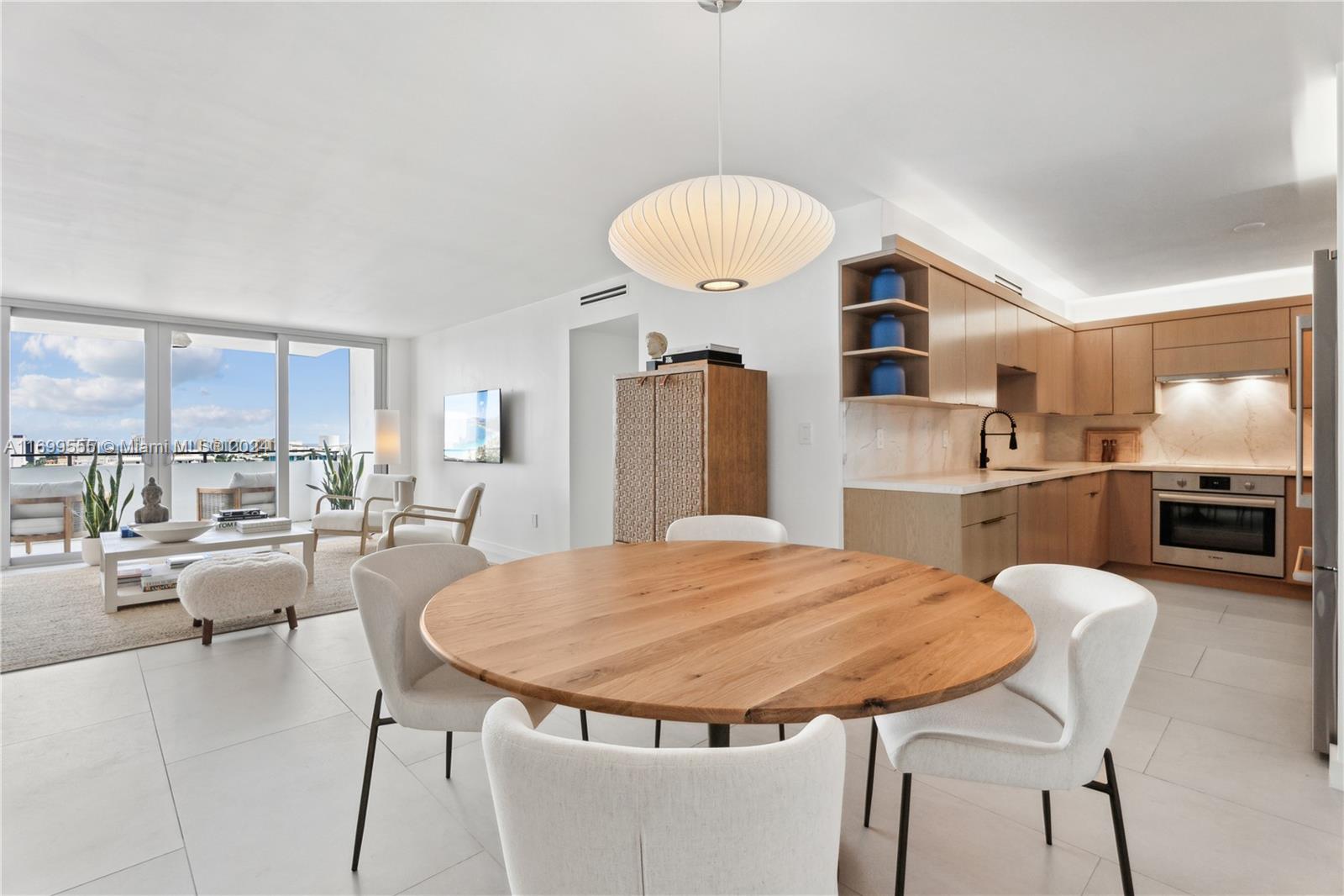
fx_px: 597
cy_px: 448
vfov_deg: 73.7
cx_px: 672
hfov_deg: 96.7
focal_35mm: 16
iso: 400
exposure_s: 1/100
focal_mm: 16
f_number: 8
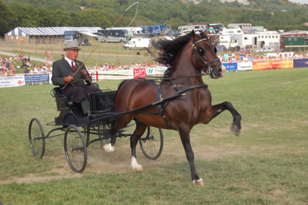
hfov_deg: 29.3
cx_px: 154
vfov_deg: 19.7
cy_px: 102
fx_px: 590
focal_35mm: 69
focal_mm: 46
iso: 400
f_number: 9
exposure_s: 1/320
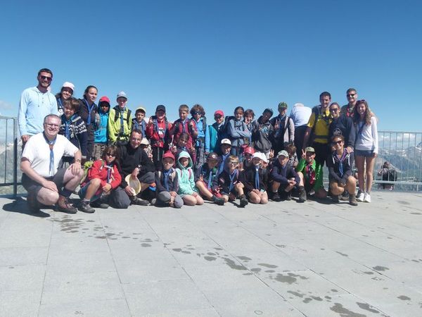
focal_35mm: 34
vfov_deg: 41.8
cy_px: 158
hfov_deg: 54.0
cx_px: 211
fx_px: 414
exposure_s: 1/1300
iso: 100
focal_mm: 6.1
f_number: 4
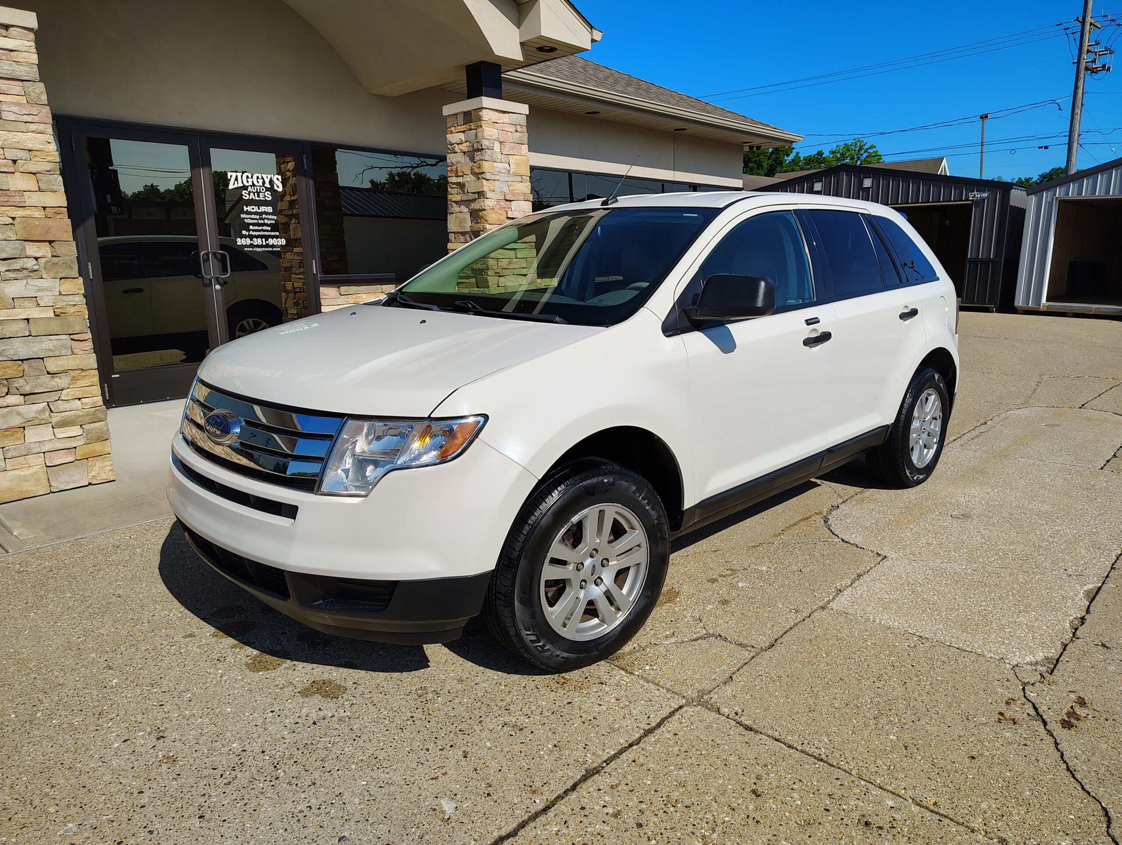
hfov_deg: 71.5
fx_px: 779
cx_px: 561
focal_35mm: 24
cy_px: 422
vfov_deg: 56.9
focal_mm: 5.56
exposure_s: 1/1158
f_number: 1.8
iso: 100
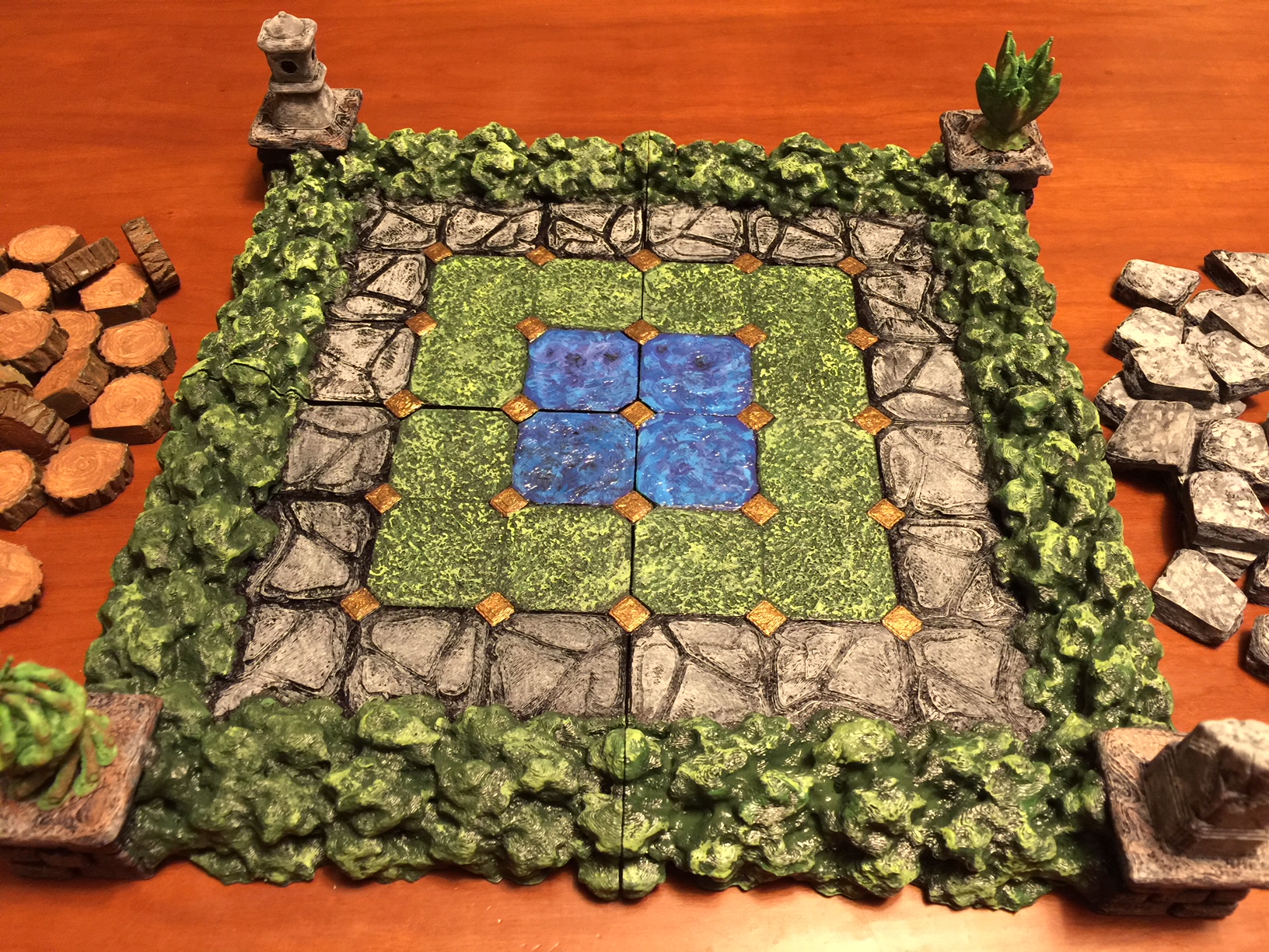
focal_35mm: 29
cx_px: 634
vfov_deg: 48.2
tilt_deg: -52.4
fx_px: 1063
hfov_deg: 61.7
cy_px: 476
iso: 64
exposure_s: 1/4
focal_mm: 4.15
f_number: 2.2
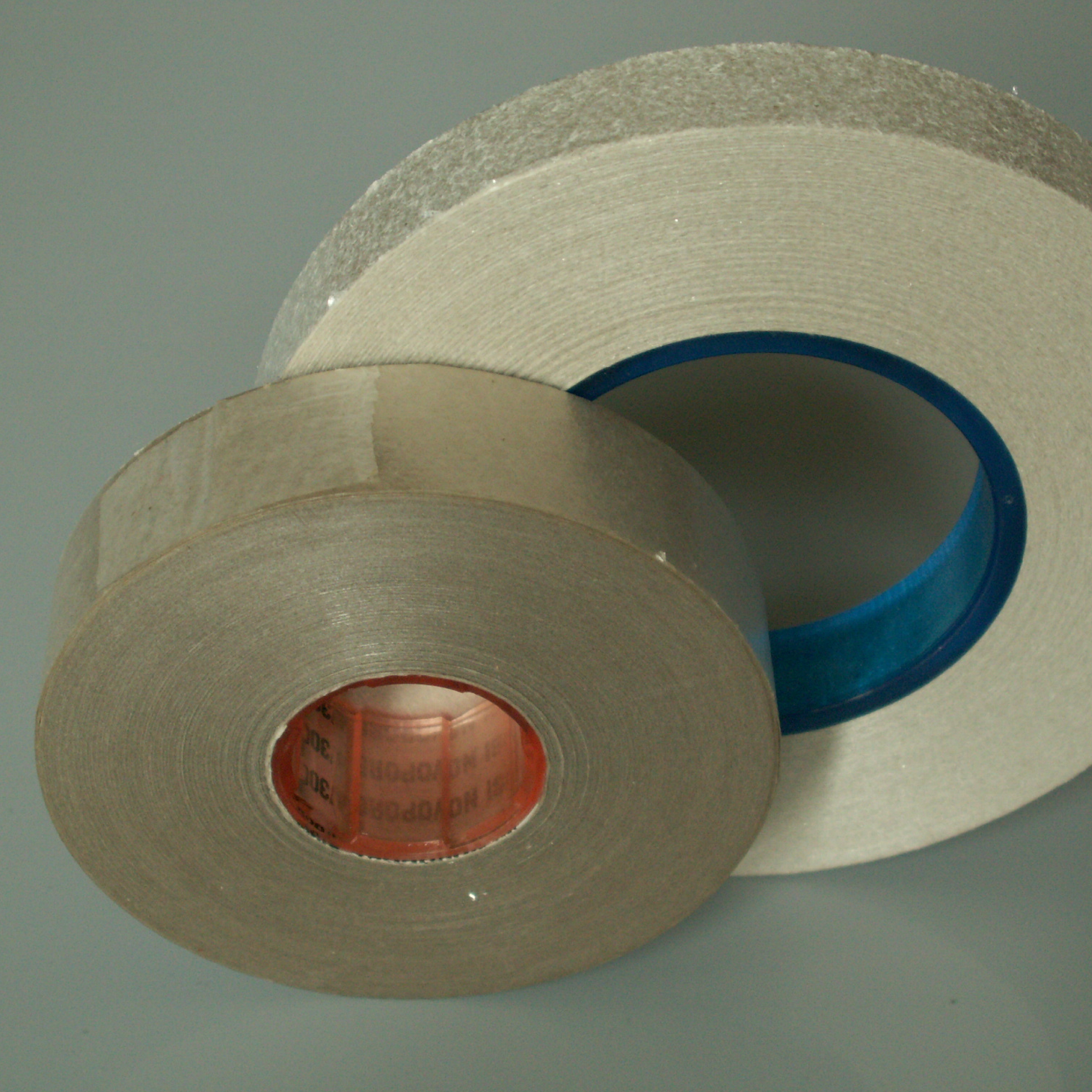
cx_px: 658
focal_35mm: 74
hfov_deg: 23.3
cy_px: 543
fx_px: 2641
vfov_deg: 23.4
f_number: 3.2
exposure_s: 1/60
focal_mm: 10.28
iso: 125
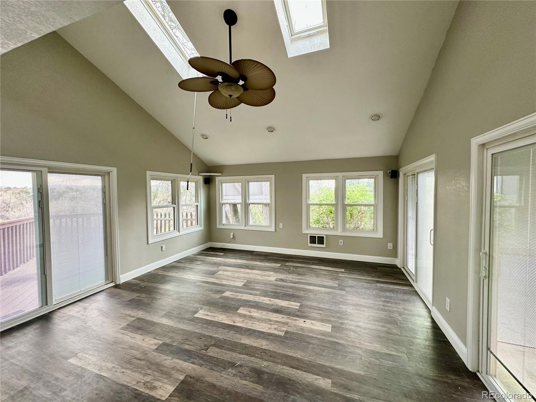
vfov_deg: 85.7
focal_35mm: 14
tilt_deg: -3.0
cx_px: 268
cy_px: 201
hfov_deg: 102.1
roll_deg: +0.1
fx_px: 217
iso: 160
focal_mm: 2.22
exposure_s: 1/60
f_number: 2.2
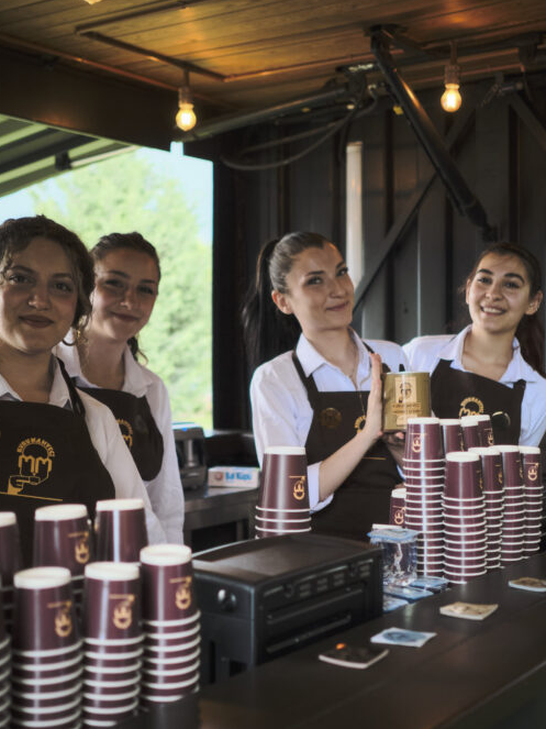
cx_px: 265
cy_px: 370
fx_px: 1094
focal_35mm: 52
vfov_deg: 36.8
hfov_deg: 28.0
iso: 1250
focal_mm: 23
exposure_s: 1/500
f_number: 2
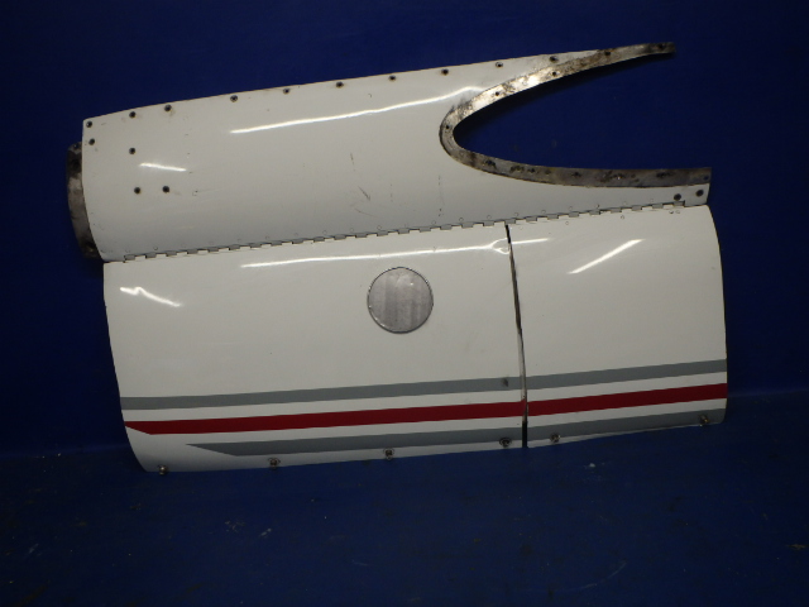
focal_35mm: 28
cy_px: 304
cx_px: 404
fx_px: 654
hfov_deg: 63.4
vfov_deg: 49.7
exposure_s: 1/60
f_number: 3.9
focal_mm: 5
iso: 200
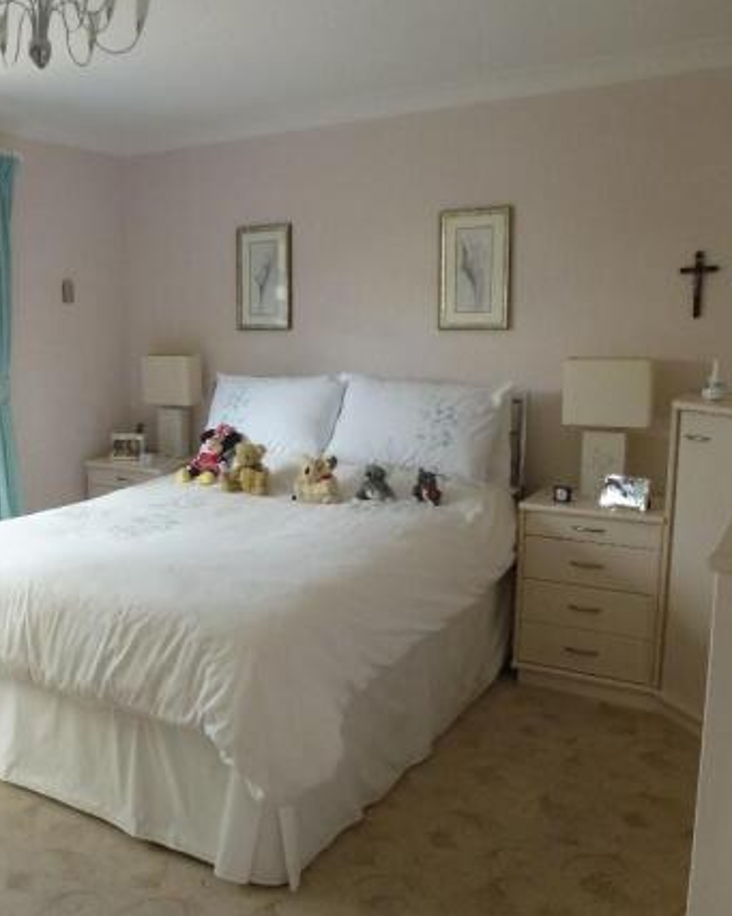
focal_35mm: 32
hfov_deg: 43.1
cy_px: 462
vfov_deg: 55.7
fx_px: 868
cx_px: 121
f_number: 3.3
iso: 160
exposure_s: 1/60
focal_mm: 4.3
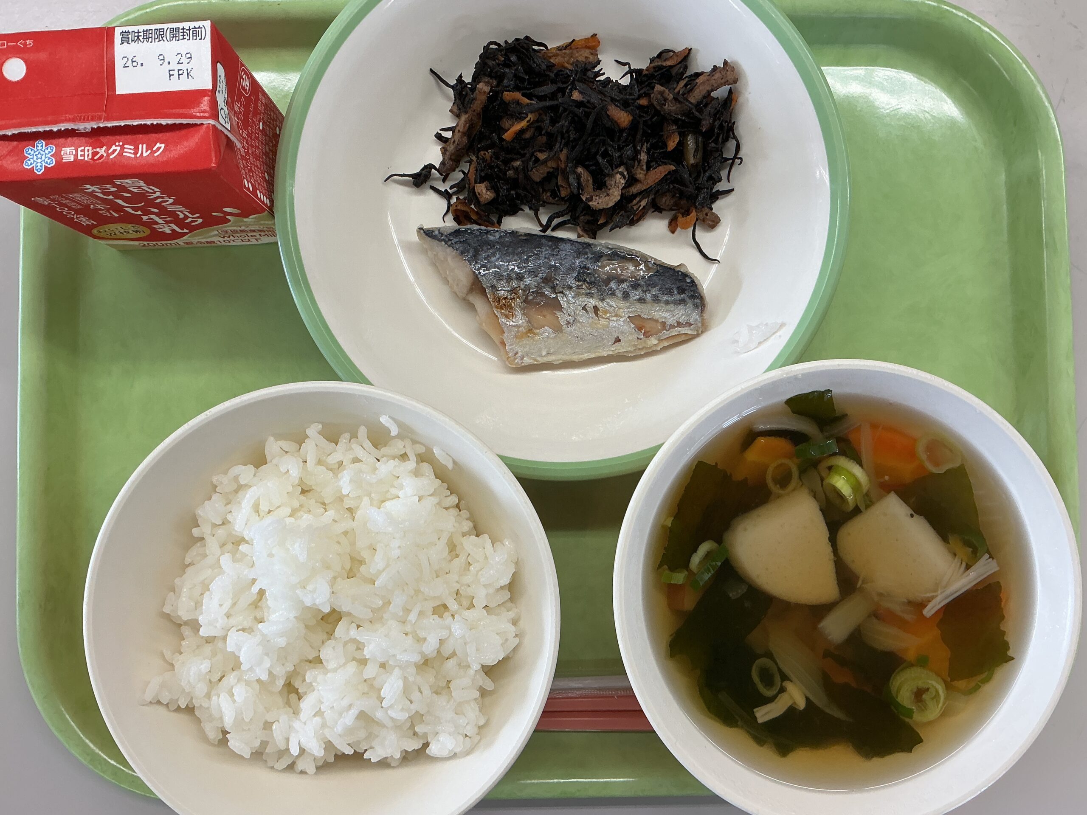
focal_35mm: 29
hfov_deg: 61.7
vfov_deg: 48.2
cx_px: 544
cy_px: 408
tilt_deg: -87.9
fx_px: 911
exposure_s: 1/120
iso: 64
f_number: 1.8
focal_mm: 3
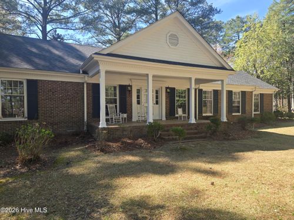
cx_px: 147
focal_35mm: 23
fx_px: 195
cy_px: 110
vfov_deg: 58.9
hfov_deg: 73.9
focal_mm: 5.4
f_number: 1.8
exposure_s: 1/424
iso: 25
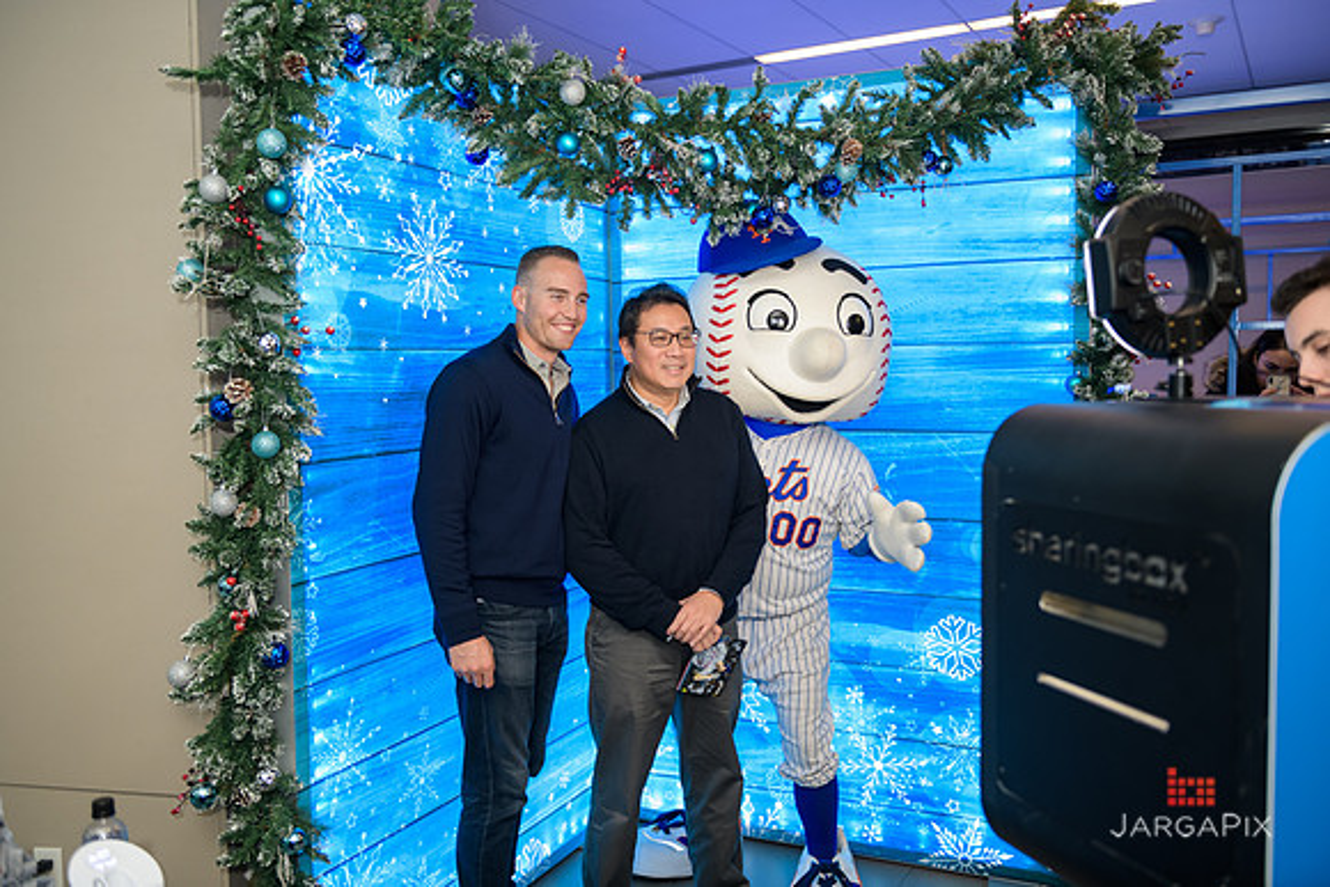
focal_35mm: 31
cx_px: 665
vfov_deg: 42.3
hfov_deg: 60.3
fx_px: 1145
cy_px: 444
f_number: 3.2
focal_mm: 31
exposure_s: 1/125
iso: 400
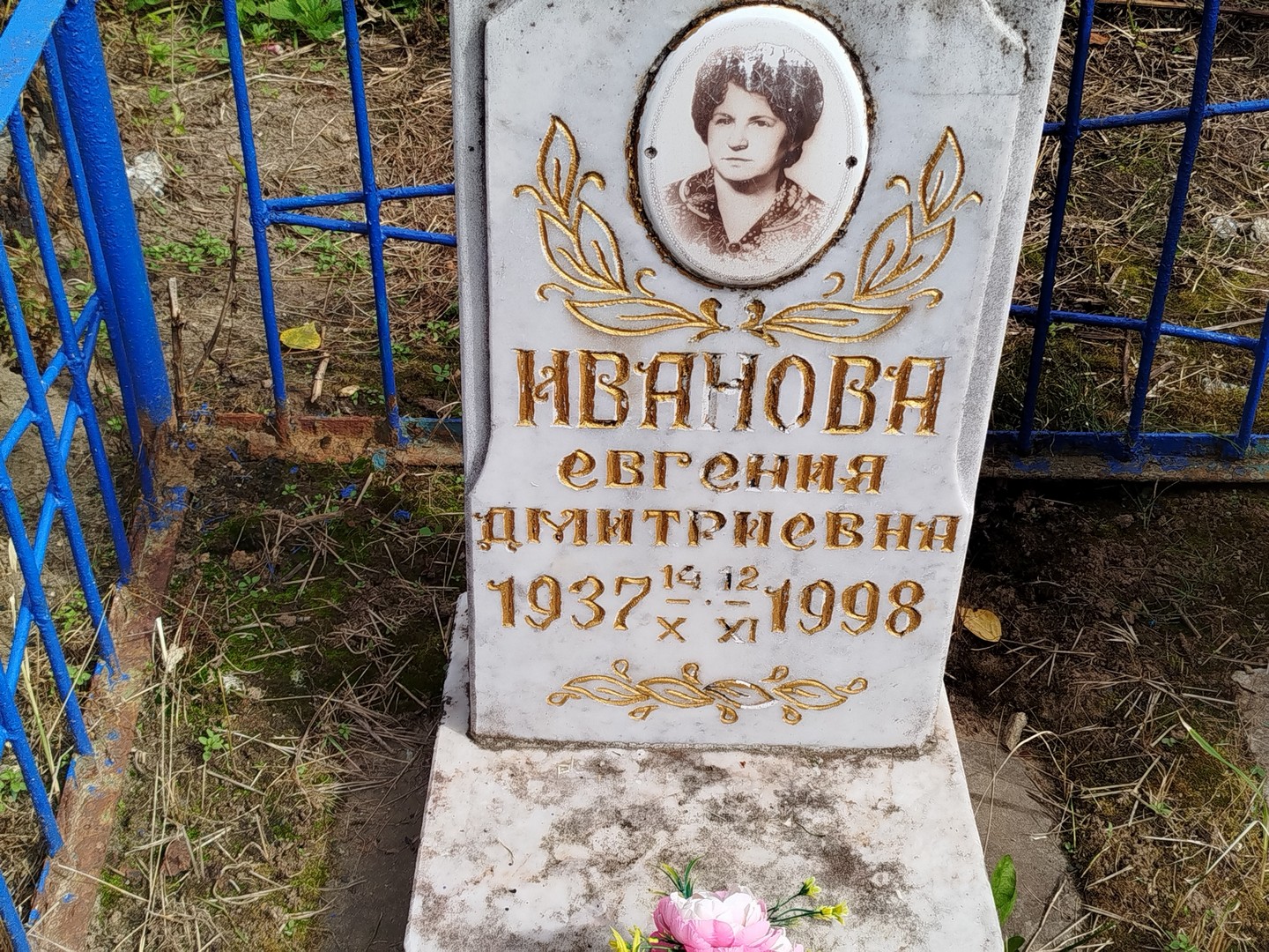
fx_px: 1760
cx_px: 634
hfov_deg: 39.7
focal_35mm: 48
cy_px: 476
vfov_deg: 30.3
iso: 50
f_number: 1.7
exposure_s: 1/890
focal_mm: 5.31
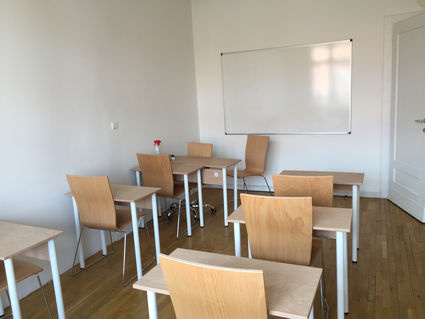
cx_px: 212
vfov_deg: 48.2
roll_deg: +2.8
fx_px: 356
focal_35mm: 29
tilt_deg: -9.9
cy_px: 160
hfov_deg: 61.7
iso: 32
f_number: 2.2
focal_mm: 4.15
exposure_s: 1/33
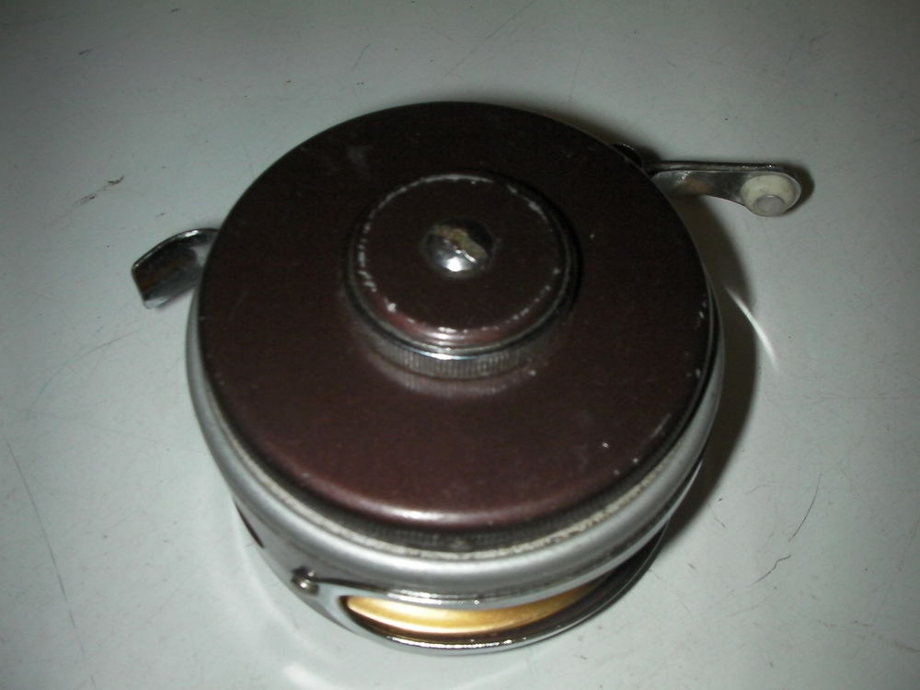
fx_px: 1010
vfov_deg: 37.7
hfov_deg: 49.0
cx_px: 460
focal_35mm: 38
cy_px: 345
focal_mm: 6.3
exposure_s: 1/30
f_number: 5.6
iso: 200
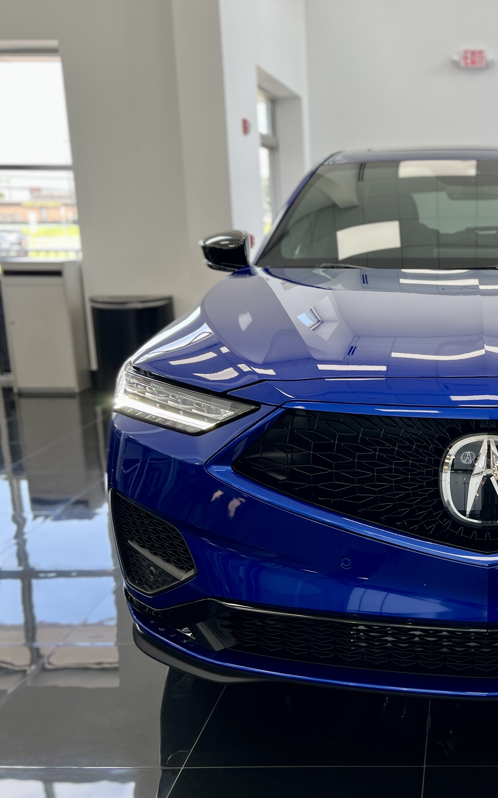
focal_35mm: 37
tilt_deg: -11.9
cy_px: 397
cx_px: 476
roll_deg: -0.4
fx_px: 803
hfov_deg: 32.2
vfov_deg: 52.7
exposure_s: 1/120
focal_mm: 5.7
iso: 32
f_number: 1.5
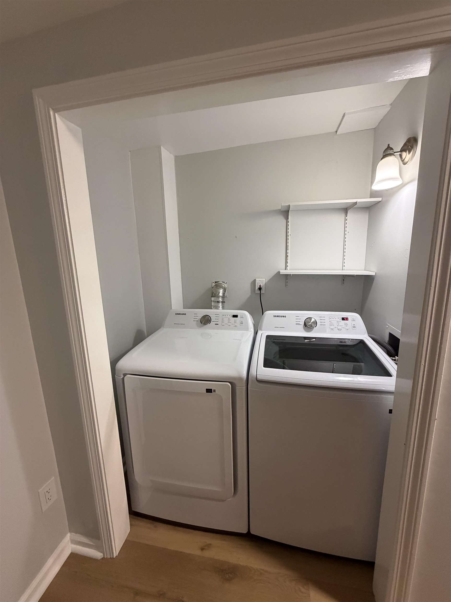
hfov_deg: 85.7
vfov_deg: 102.1
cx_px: 226
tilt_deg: -12.4
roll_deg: +1.2
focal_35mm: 14
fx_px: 243
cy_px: 301
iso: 400
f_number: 2.2
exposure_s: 1/60
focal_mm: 2.22
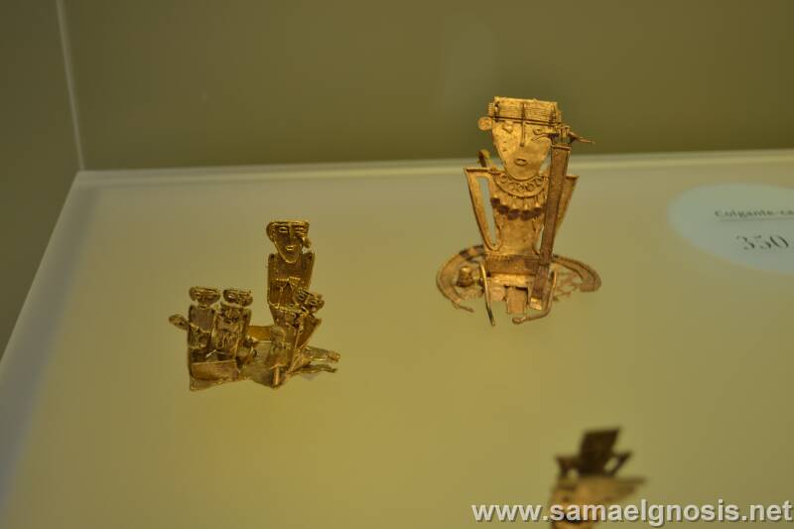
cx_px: 397
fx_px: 992
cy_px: 264
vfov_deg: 29.9
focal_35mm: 45
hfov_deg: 43.6
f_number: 4.5
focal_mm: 30
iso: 100
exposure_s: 1/15
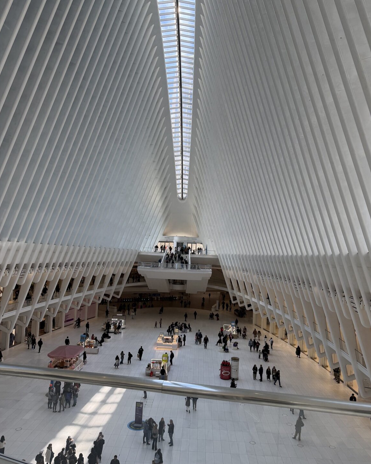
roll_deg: -2.3
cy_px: 226
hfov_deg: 54.9
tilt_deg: +4.5
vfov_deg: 66.0
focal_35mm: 26
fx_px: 357
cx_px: 190
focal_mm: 6.76
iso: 100
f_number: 1.78
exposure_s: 1/464
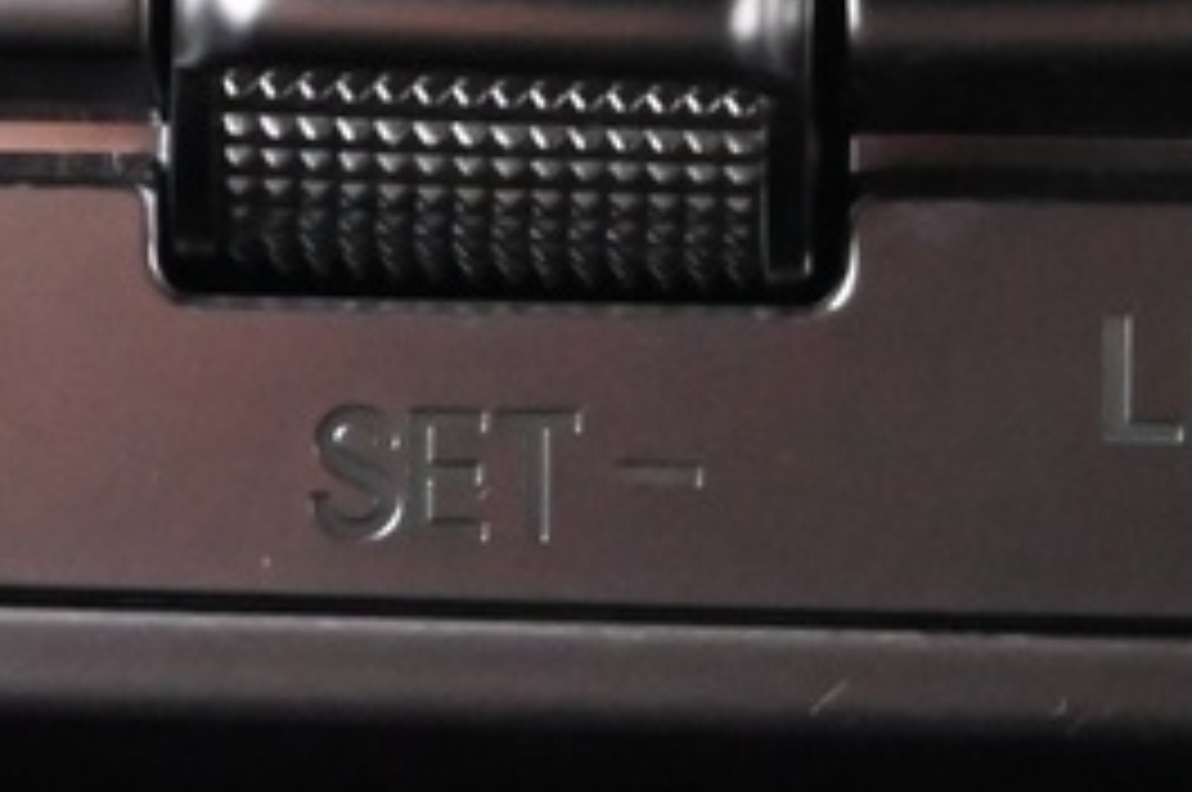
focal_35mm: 306
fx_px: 10119
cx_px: 706
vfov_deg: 4.5
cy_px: -405
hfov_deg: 6.7
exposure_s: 1/60
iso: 8000
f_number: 6.3
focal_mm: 50
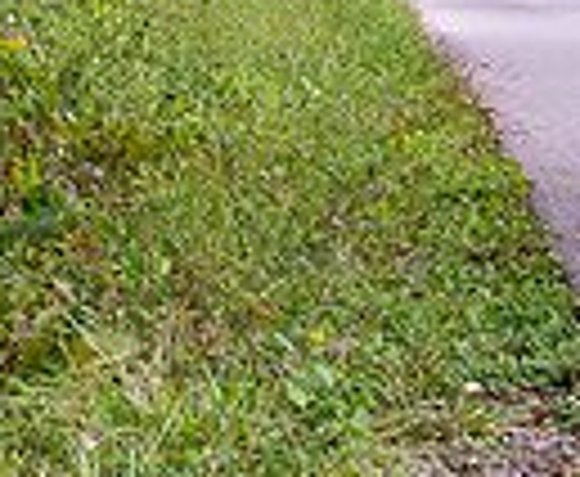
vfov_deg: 4.6
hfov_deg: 5.6
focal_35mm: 340
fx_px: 5899
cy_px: -270
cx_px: 606
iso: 50
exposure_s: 1/15
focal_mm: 70
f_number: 11
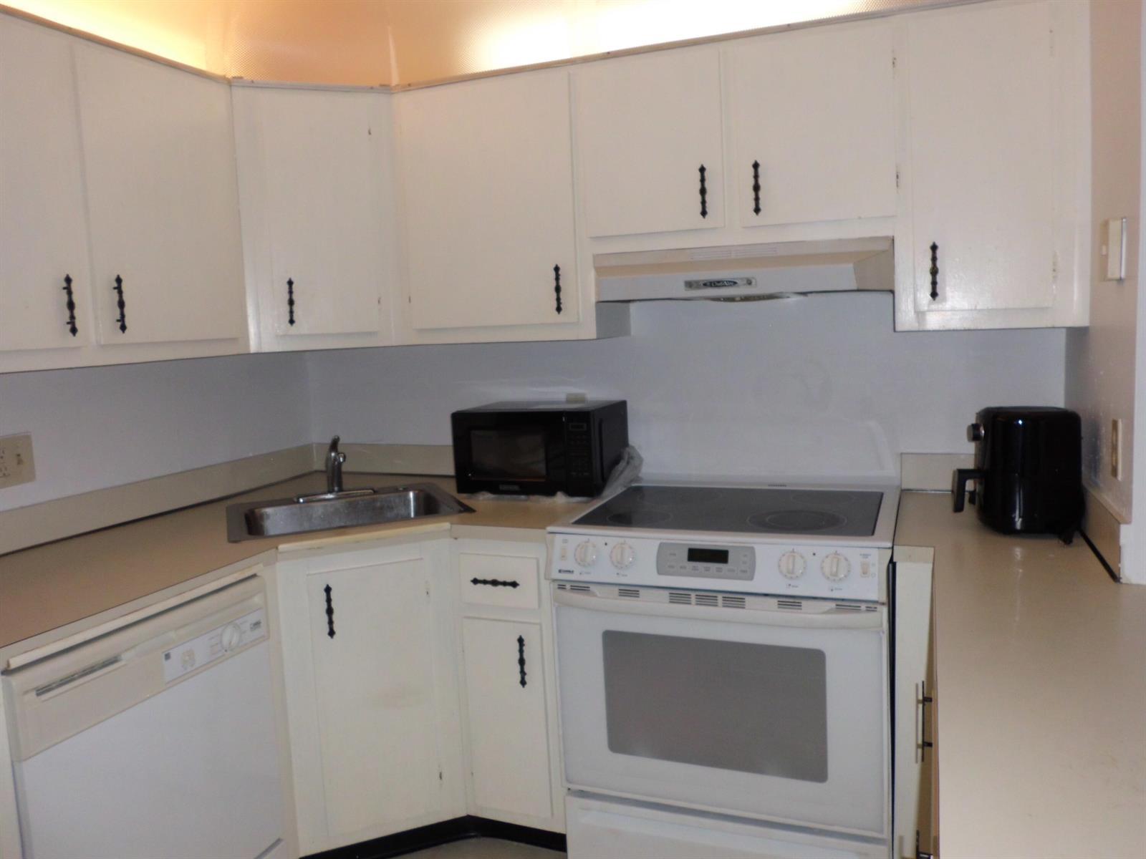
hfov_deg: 67.3
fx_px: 861
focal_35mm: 26
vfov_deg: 53.1
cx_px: 573
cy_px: 430
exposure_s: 1/60
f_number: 3.2
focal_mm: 4.6
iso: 100
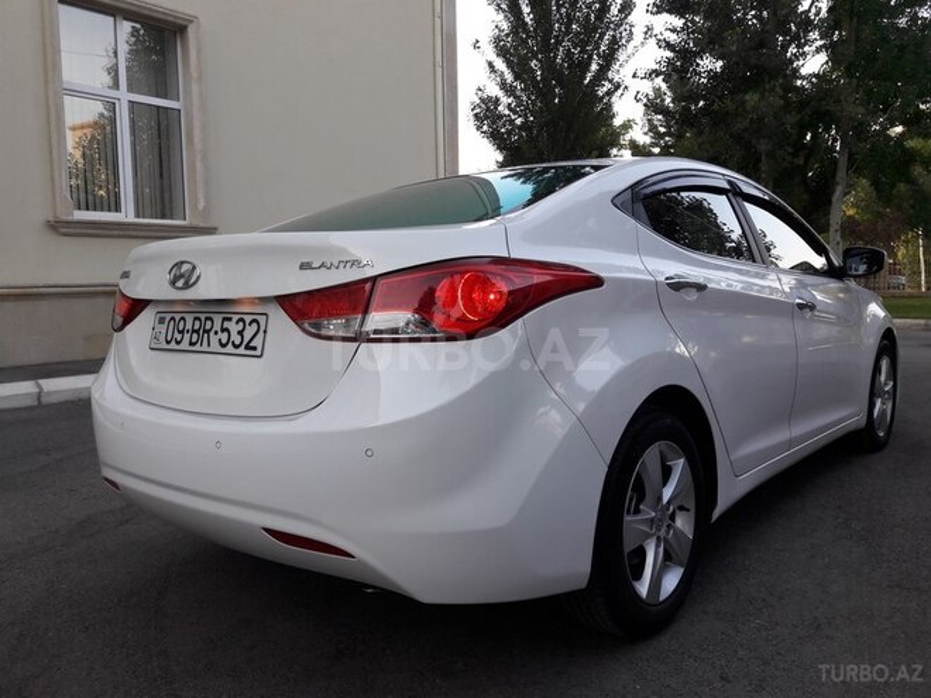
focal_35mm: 28
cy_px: 349
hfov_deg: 63.4
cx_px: 466
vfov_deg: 49.7
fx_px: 753
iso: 40
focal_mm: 3.7
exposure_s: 1/114
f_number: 1.9
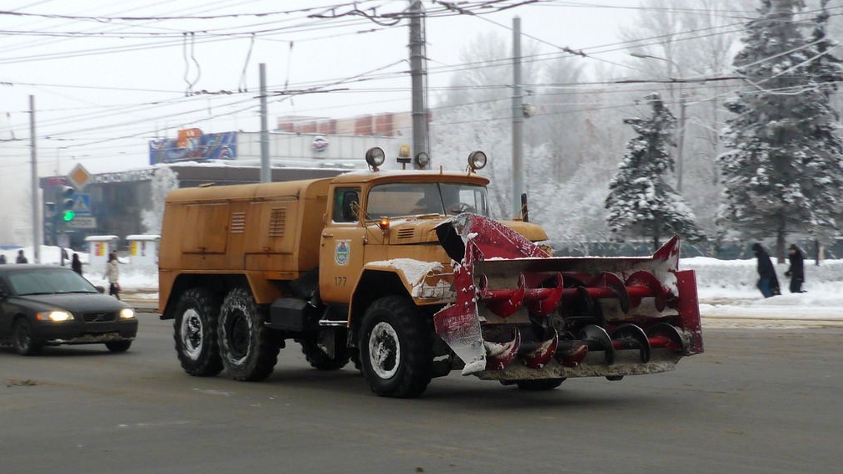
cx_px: 427
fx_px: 1162
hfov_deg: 39.9
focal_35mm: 52
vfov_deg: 23.0
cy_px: 210
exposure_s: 1/100
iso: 100
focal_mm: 7.8
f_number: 3.1
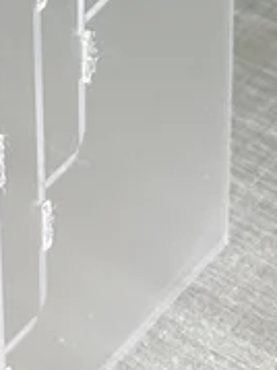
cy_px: -344
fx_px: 1528
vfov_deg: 12.4
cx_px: -4
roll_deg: +1.8
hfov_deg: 10.3
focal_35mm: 143
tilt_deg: -21.4
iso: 250
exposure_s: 1/50
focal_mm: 6.86
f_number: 1.78
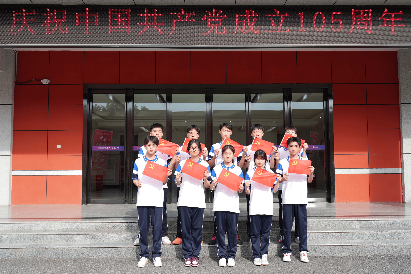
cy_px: 137
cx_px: 206
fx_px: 331
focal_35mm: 29
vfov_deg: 45.0
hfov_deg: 63.7
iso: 50
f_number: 5
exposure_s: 1/125
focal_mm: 29
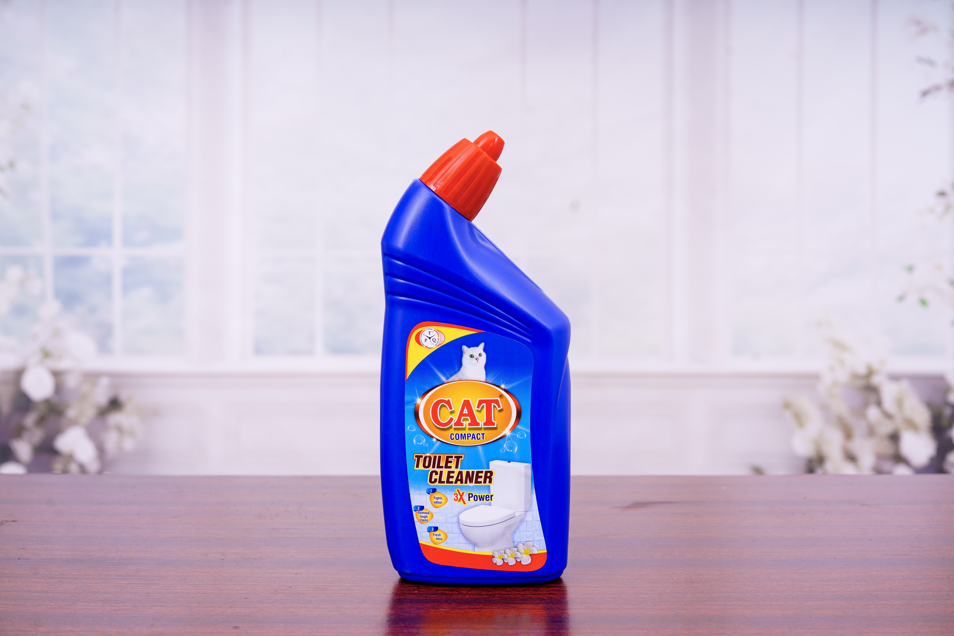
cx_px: 477
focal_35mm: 47
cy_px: 318
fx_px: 1245
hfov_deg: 41.9
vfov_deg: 28.6
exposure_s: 1/250
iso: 160
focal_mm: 47
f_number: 8
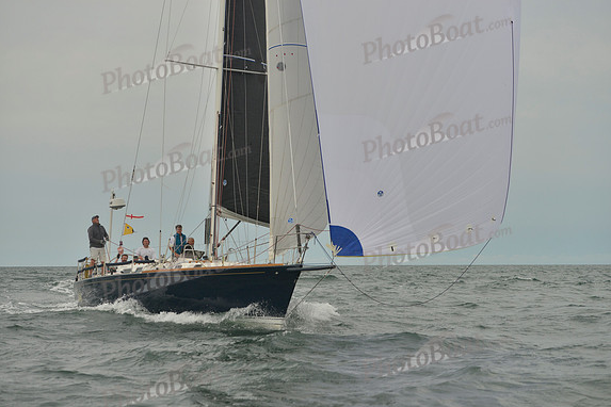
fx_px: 1459
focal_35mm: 86
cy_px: 205
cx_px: 307
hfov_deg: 23.6
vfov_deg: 15.9
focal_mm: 85
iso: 400
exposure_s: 1/1250
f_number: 4.5
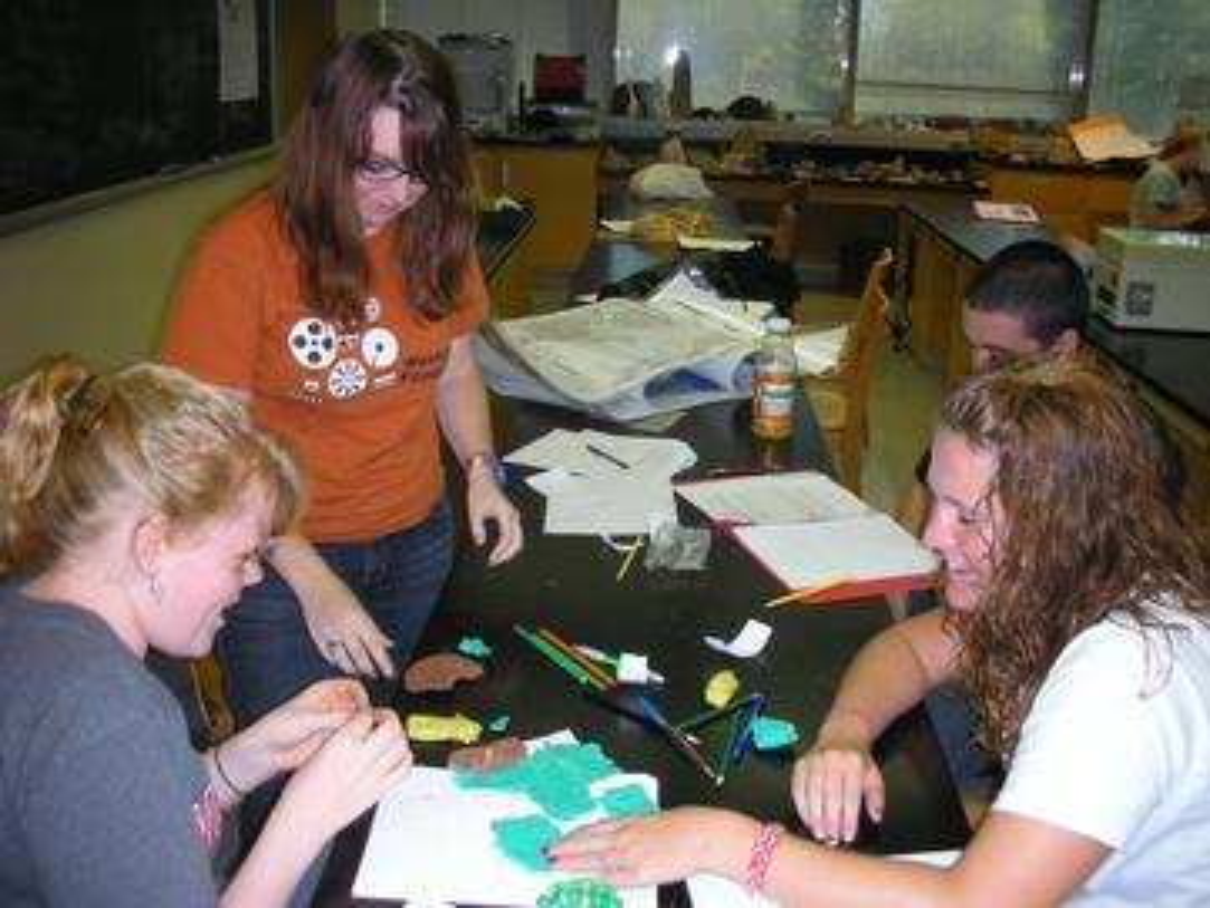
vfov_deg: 40.7
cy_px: 454
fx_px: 1224
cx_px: 605
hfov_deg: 52.6
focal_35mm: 35
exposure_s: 1/60
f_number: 2.8
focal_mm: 5.8
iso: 94
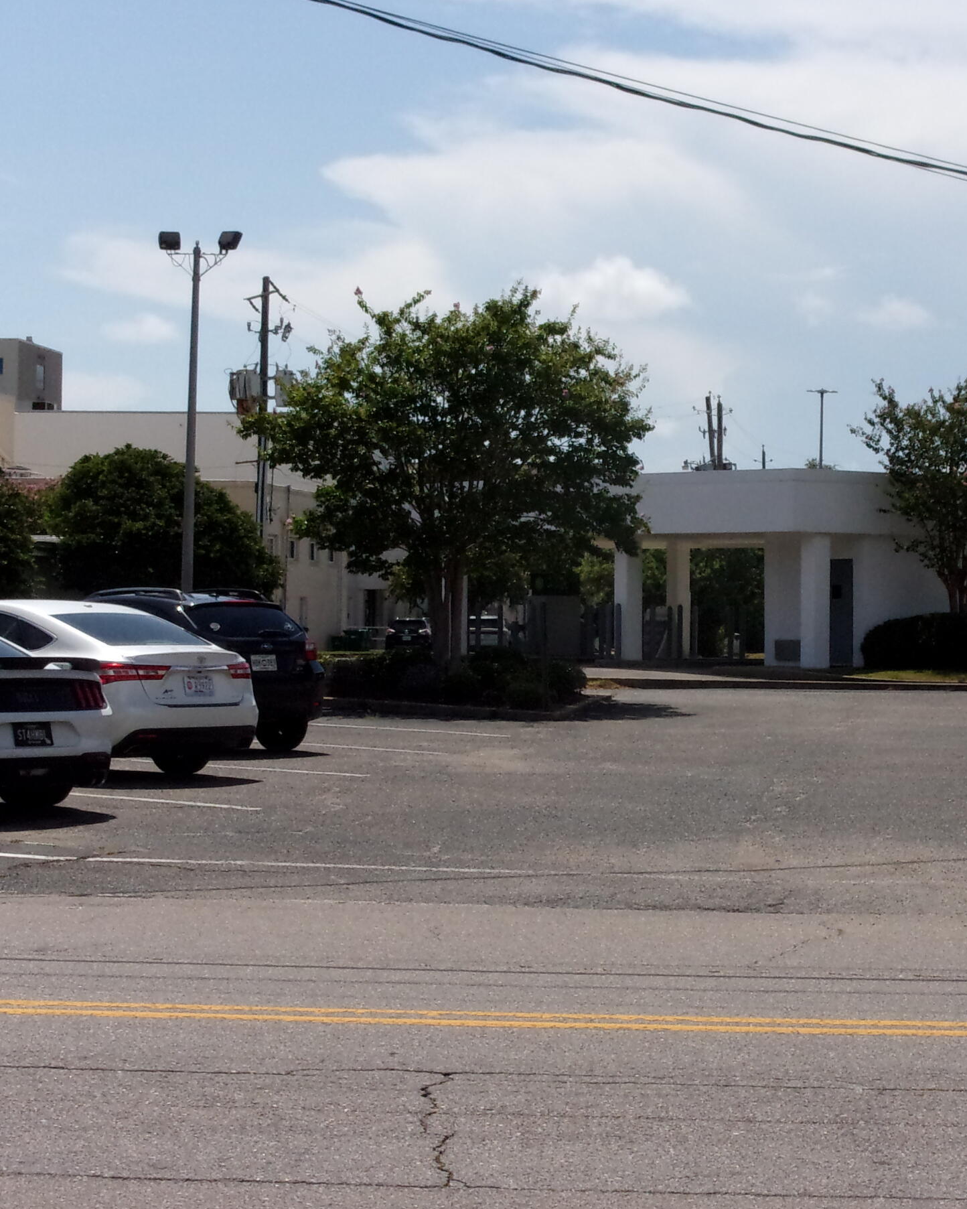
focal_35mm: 86
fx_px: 3077
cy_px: 689
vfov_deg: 22.2
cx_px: 704
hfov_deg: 17.8
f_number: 13.1
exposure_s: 1/400
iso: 200
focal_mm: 9.5
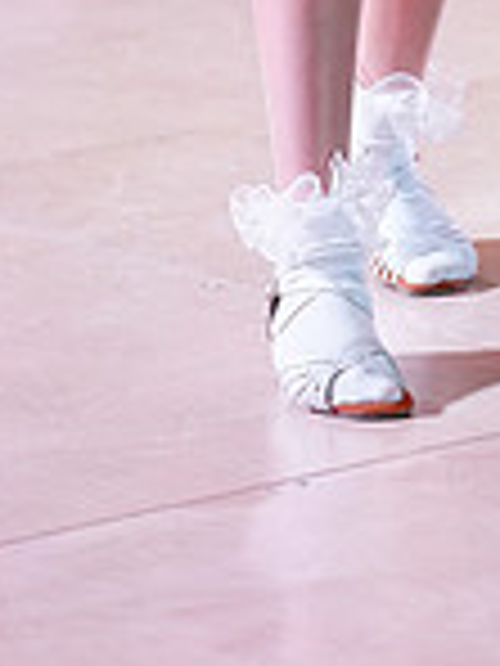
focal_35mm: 264
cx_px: 489
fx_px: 5084
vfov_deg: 7.3
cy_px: -504
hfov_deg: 5.6
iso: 2000
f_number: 2.8
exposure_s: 1/400
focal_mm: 70
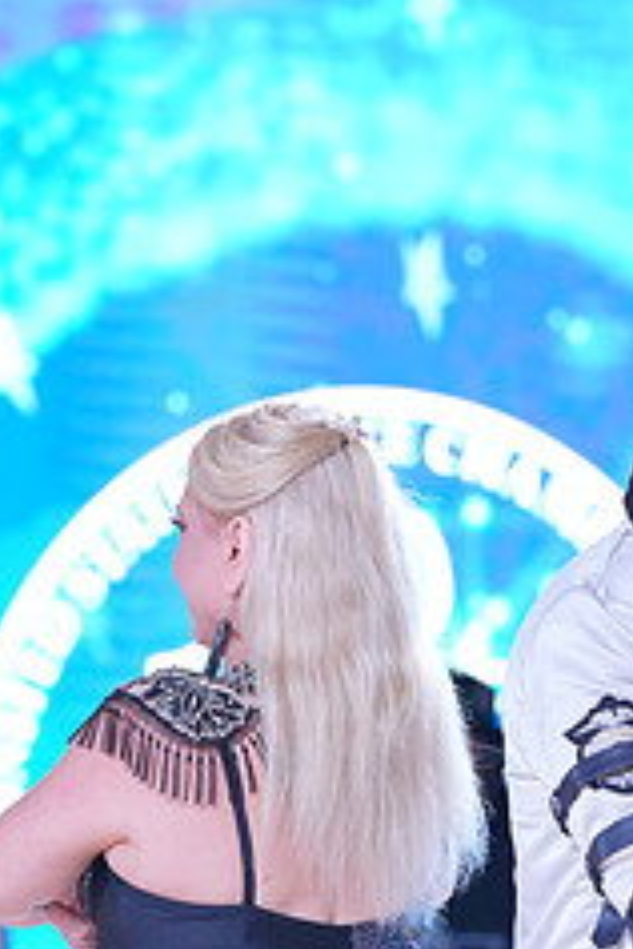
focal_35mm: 489
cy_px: 1153
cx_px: 475
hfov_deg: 2.8
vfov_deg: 4.2
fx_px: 12896
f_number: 5.6
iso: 4000
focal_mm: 200
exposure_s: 1/400
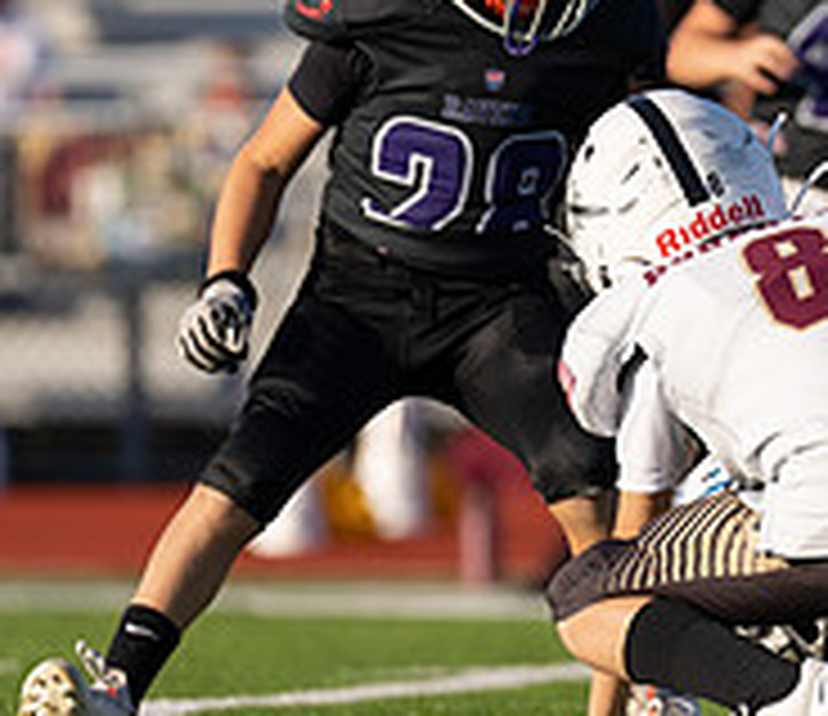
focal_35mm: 822
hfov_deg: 2.3
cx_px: 809
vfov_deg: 2.0
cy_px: 371
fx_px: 20789
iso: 100
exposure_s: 1/1600
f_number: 2.8
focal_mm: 200
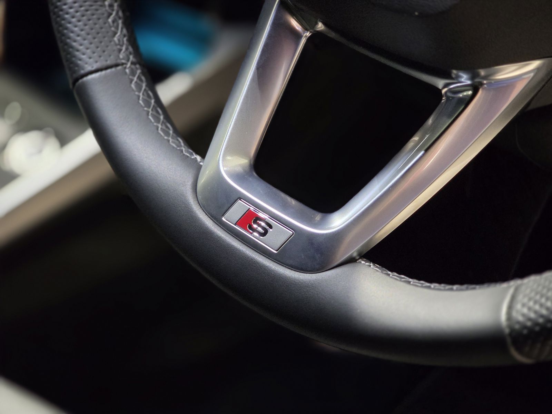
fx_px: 1100
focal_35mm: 69
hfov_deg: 28.2
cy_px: 207
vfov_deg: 21.3
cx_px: 276
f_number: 2.4
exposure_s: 1/33.3
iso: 1000
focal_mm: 7.9
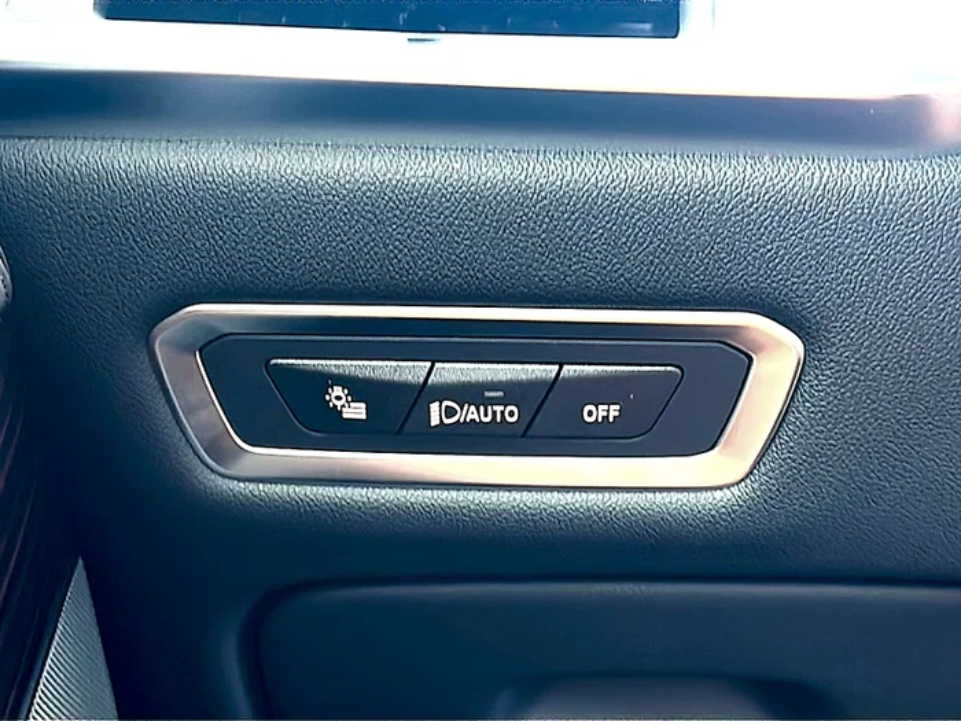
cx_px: 480
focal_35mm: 43
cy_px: 360
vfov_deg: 33.6
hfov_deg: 43.9
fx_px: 1194
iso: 200
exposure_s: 1/53
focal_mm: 6.86
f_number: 1.78
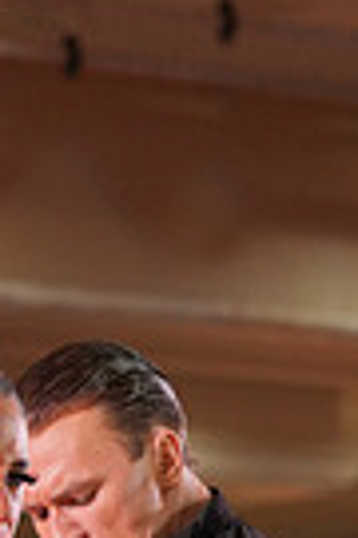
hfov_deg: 3.6
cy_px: 1140
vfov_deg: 5.3
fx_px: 5698
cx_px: -58
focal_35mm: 382
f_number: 4
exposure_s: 1/400
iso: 1600
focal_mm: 89
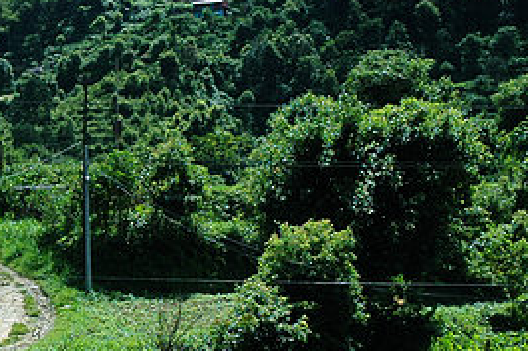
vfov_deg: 10.2
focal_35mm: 134
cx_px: 50
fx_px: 1964
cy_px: 336
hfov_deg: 15.1
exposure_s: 1/500
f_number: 8
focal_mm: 34
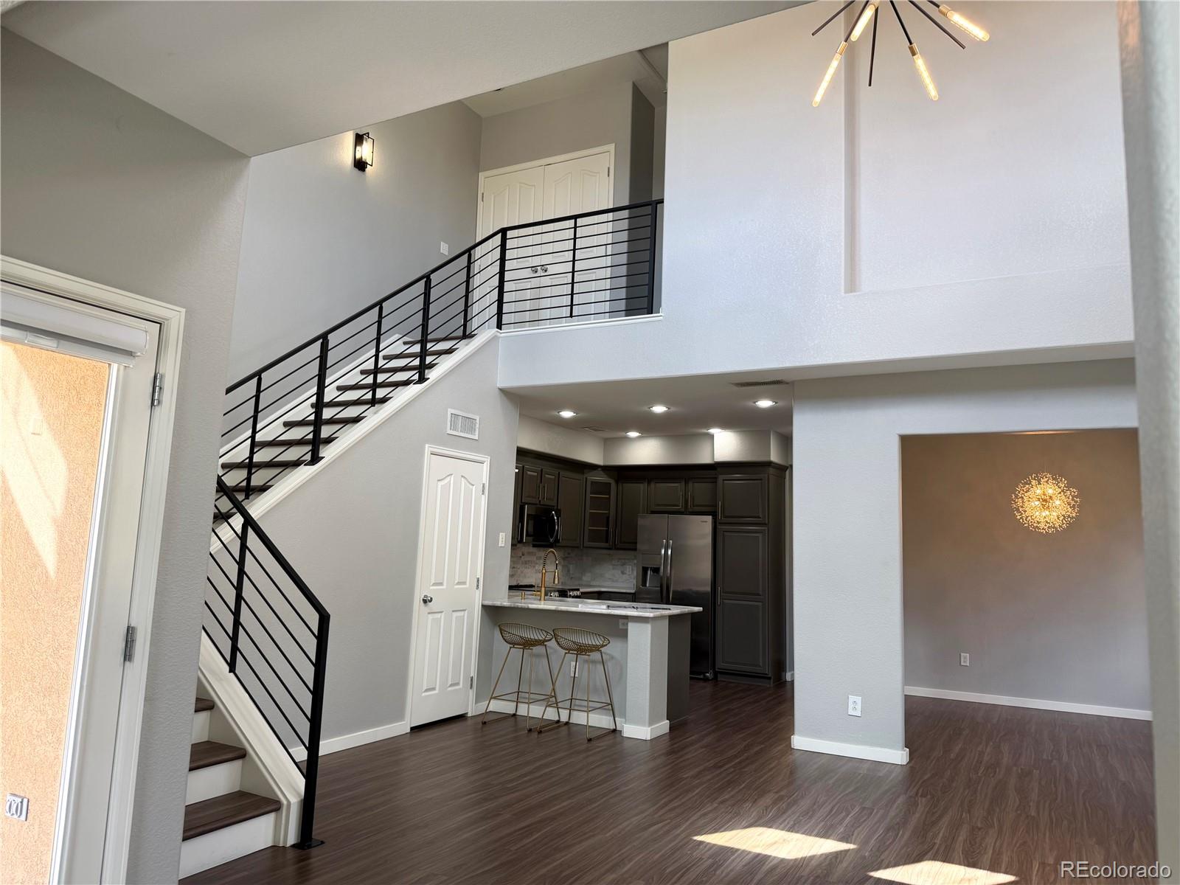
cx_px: 590
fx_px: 818
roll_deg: -1.9
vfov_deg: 56.8
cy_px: 442
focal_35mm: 24
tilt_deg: +8.0
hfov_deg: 71.6
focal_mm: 6.76
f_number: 1.78
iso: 64
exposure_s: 1/120
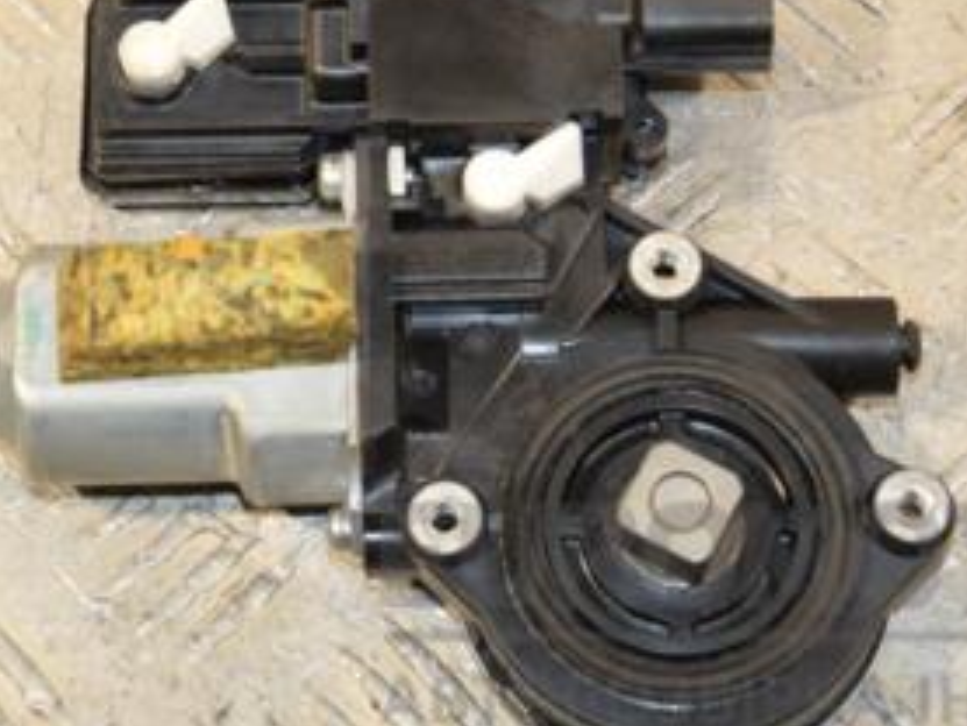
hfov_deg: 15.0
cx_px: 314
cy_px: 91
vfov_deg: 11.3
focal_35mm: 131
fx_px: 3661
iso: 800
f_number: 6.3
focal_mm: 42
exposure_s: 1/200
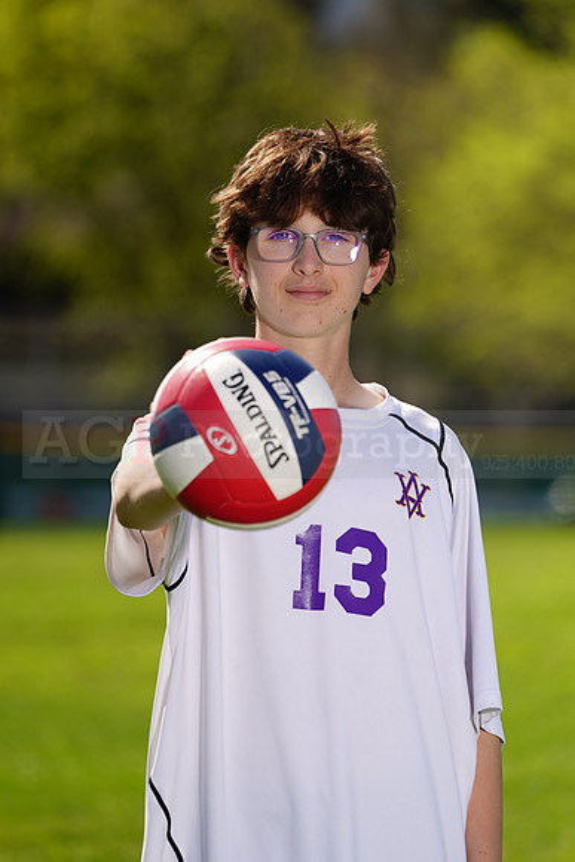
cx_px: 288
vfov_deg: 6.2
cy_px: 431
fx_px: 7973
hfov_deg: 4.1
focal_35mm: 333
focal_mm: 333
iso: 64
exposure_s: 1/200
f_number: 7.1
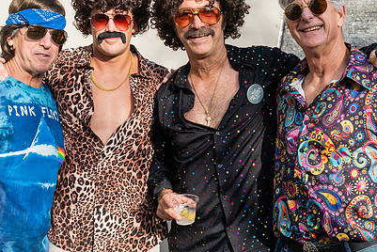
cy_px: 90
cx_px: 194
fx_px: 650
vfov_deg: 21.9
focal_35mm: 62
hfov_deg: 32.4
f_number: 5.6
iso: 200
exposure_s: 1/640
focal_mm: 41
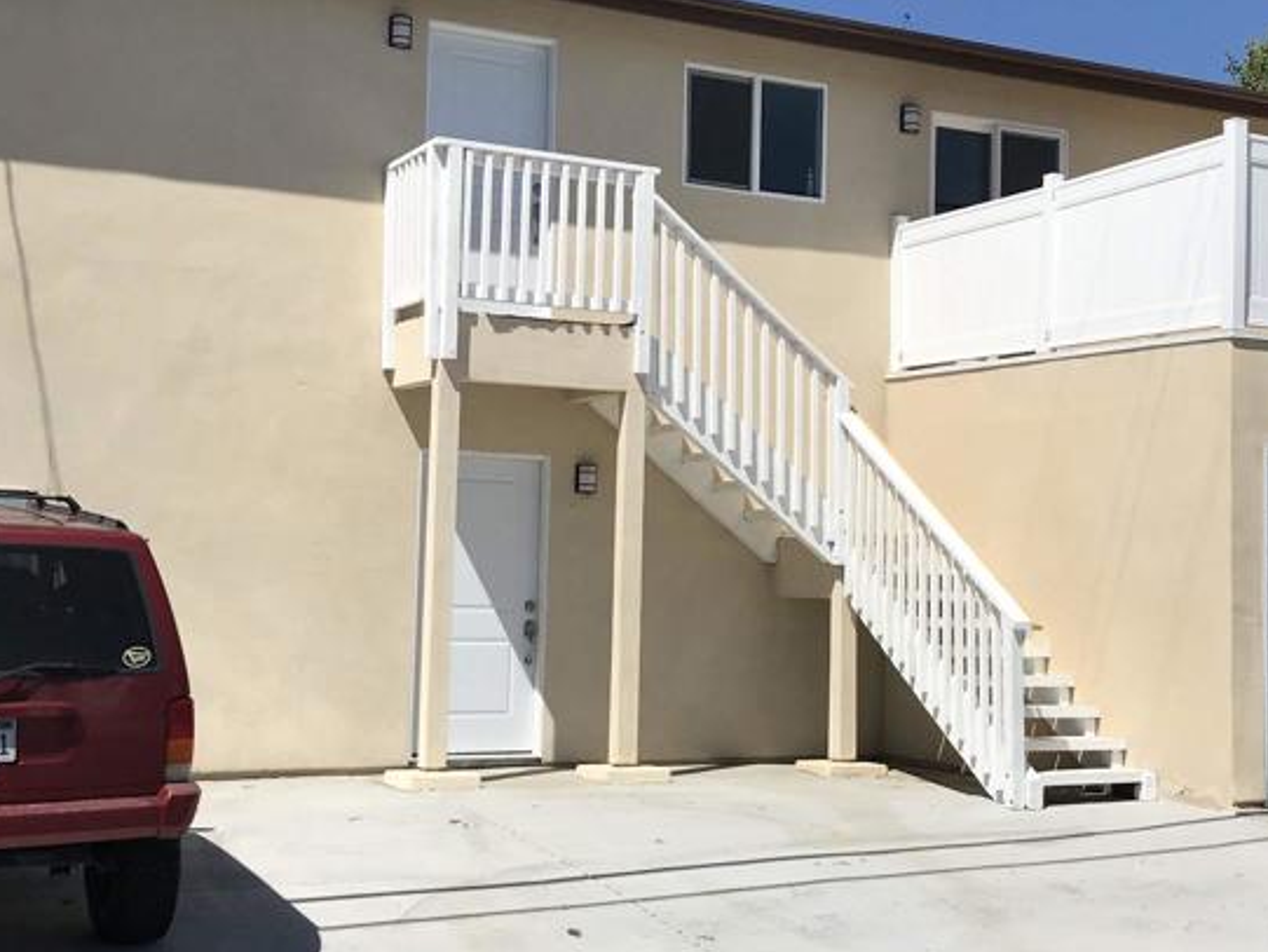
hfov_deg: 36.1
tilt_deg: +5.6
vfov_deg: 27.5
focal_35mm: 53
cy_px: 448
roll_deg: -1.7
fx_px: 1942
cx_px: 701
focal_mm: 3.99
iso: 20
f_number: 1.8
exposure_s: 1/5650
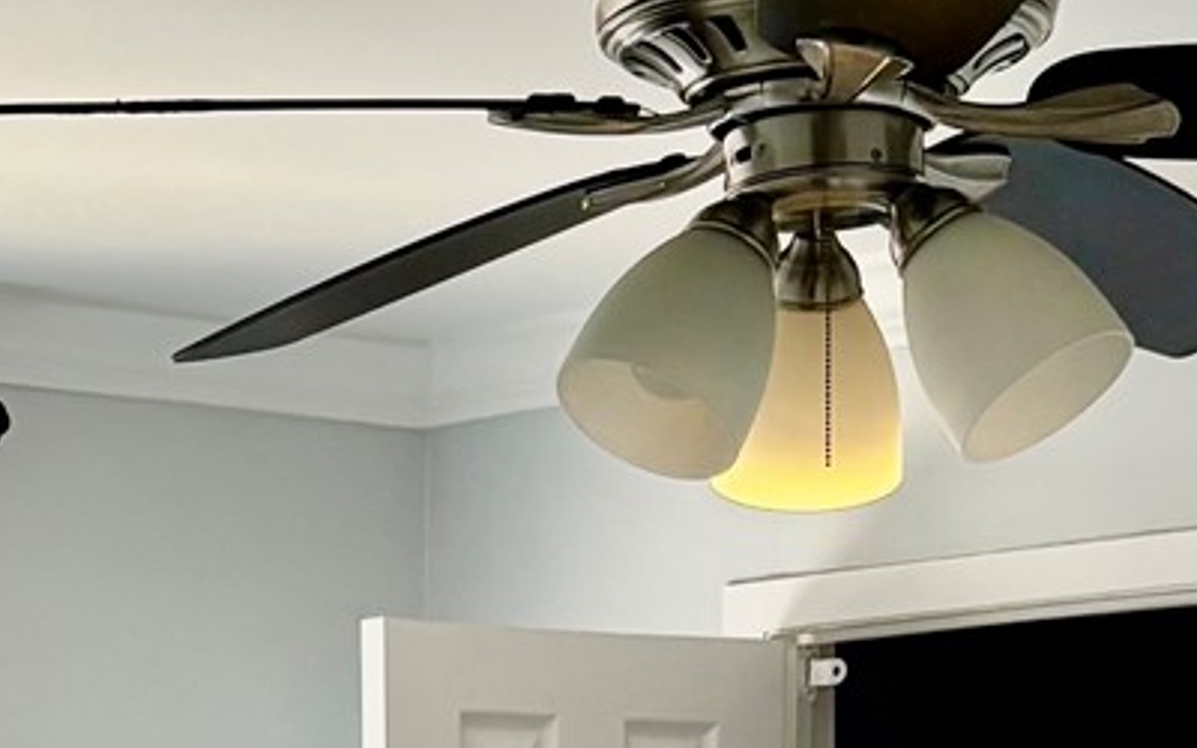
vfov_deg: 8.6
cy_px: 1655
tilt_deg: -6.0
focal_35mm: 141
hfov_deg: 14.7
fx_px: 4600
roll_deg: +1.1
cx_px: 150
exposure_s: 1/227
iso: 100
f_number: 1.6
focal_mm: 5.96
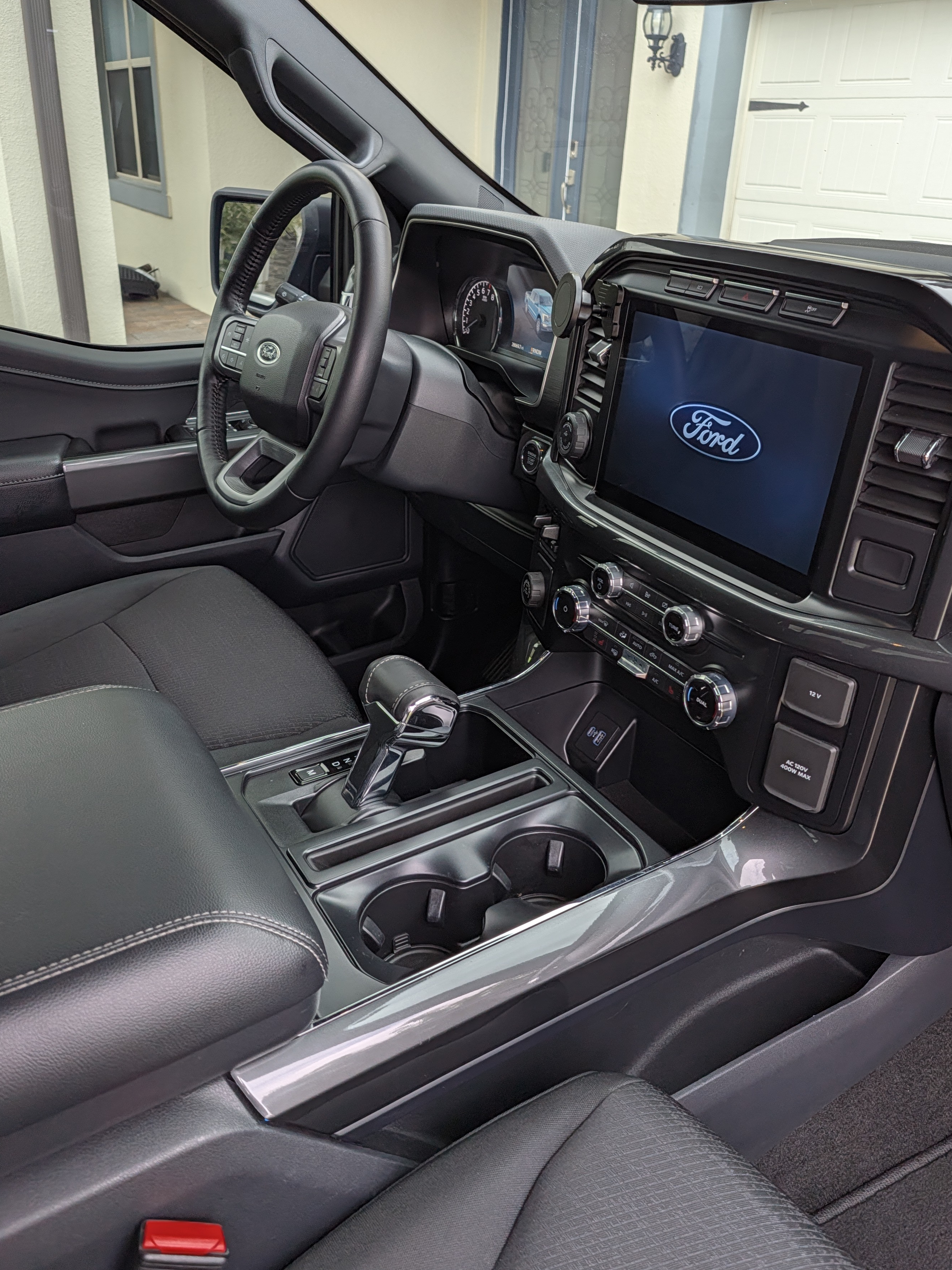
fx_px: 953
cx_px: 523
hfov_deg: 53.0
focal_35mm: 26
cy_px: 562
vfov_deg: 67.1
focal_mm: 5.28
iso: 20
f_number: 1.7
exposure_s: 1/124
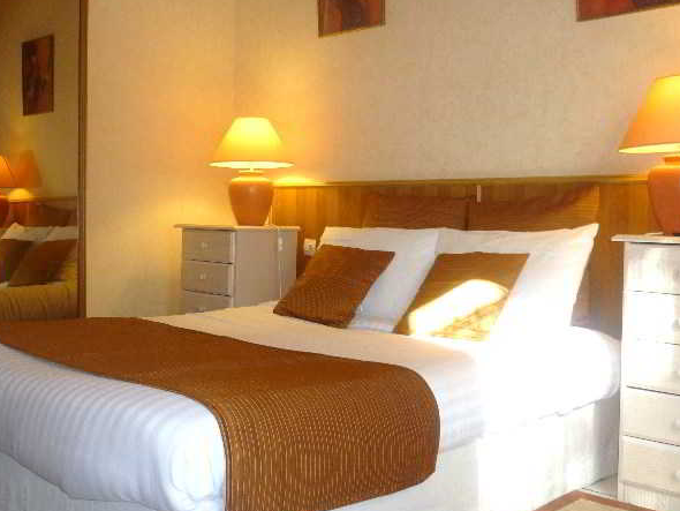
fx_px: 825
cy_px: 191
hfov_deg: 44.8
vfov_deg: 34.2
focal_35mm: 42
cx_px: 324
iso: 100
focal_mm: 5.5
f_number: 2.8
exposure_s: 1/30
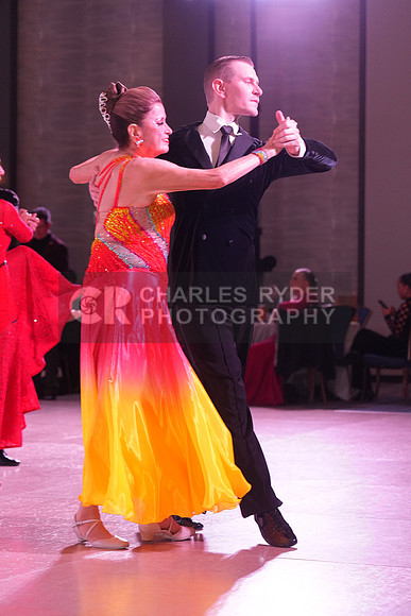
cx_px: 206
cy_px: 308
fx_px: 1540
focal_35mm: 90
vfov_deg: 22.6
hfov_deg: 15.2
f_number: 4.5
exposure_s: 1/250
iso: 2500
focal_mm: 90
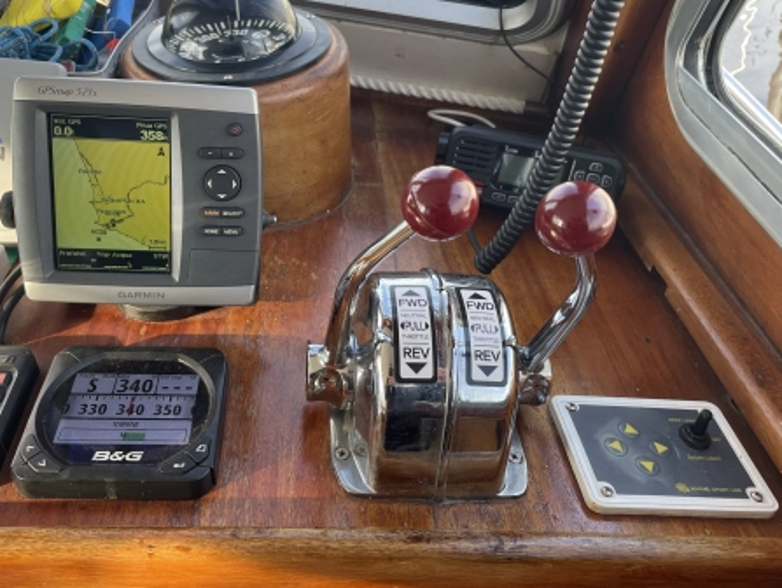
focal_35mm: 32
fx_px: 723
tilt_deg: -34.8
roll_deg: +5.3
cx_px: 339
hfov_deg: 56.6
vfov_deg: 44.1
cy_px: 262
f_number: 1.6
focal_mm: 4.2
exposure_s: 1/121
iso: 40
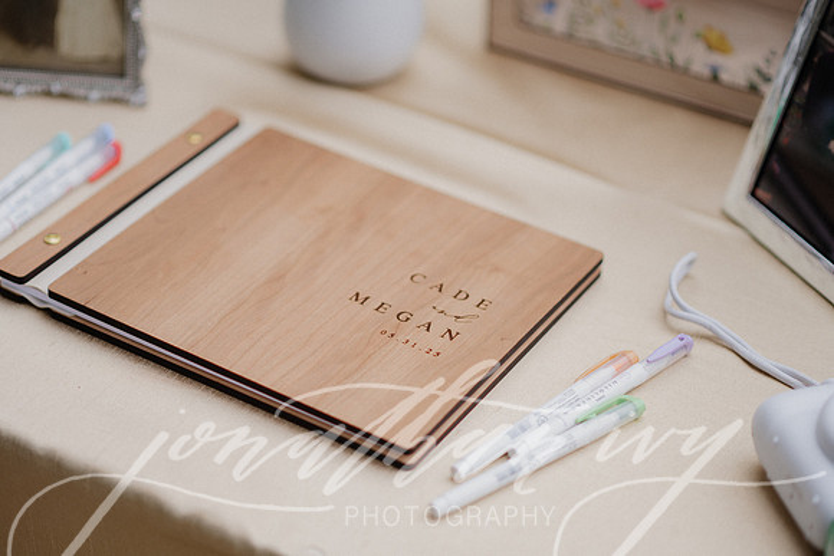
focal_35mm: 85
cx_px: 417
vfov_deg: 16.1
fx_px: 1970
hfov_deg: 23.9
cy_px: 278
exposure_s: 1/1250
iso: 100
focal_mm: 85
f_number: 2
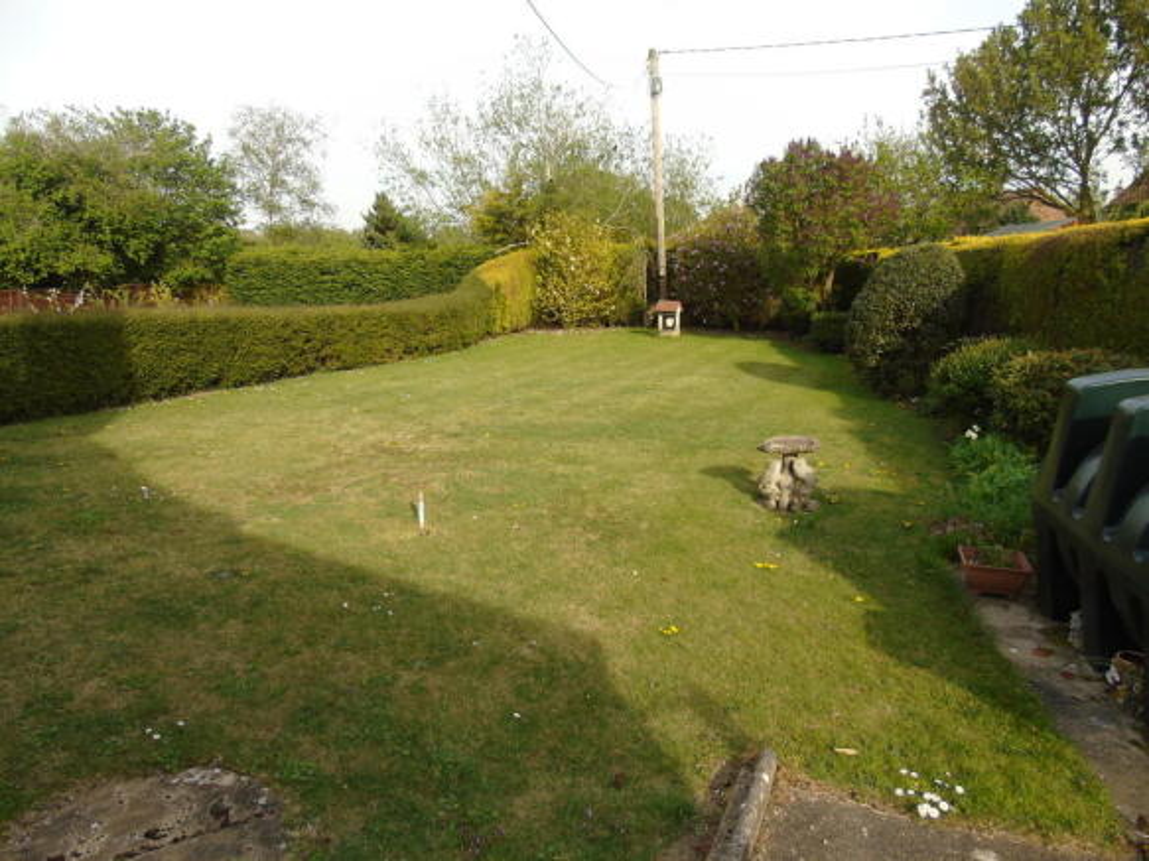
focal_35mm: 25
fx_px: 830
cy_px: 430
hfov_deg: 69.4
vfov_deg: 54.9
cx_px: 574
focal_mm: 4.4
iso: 80
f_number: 3.4
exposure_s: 1/320
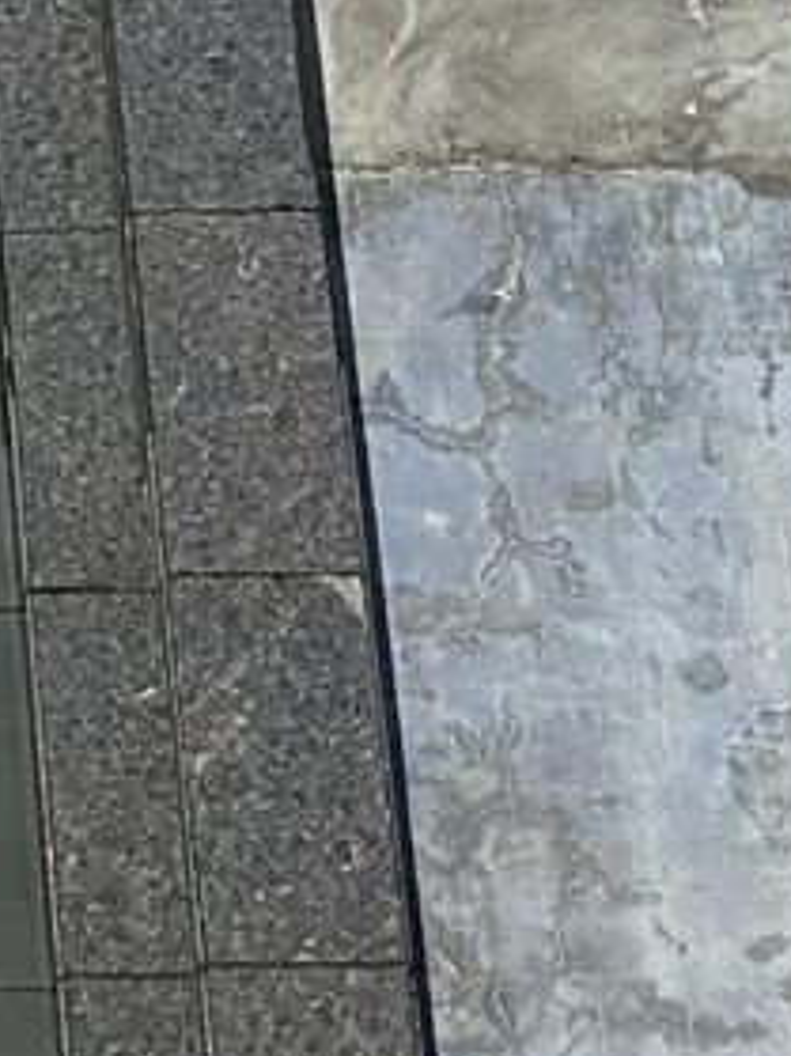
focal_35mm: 172
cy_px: -674
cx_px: -1041
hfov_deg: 8.0
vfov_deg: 10.9
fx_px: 5244
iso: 80
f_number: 1.78
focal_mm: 6.86
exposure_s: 1/7042
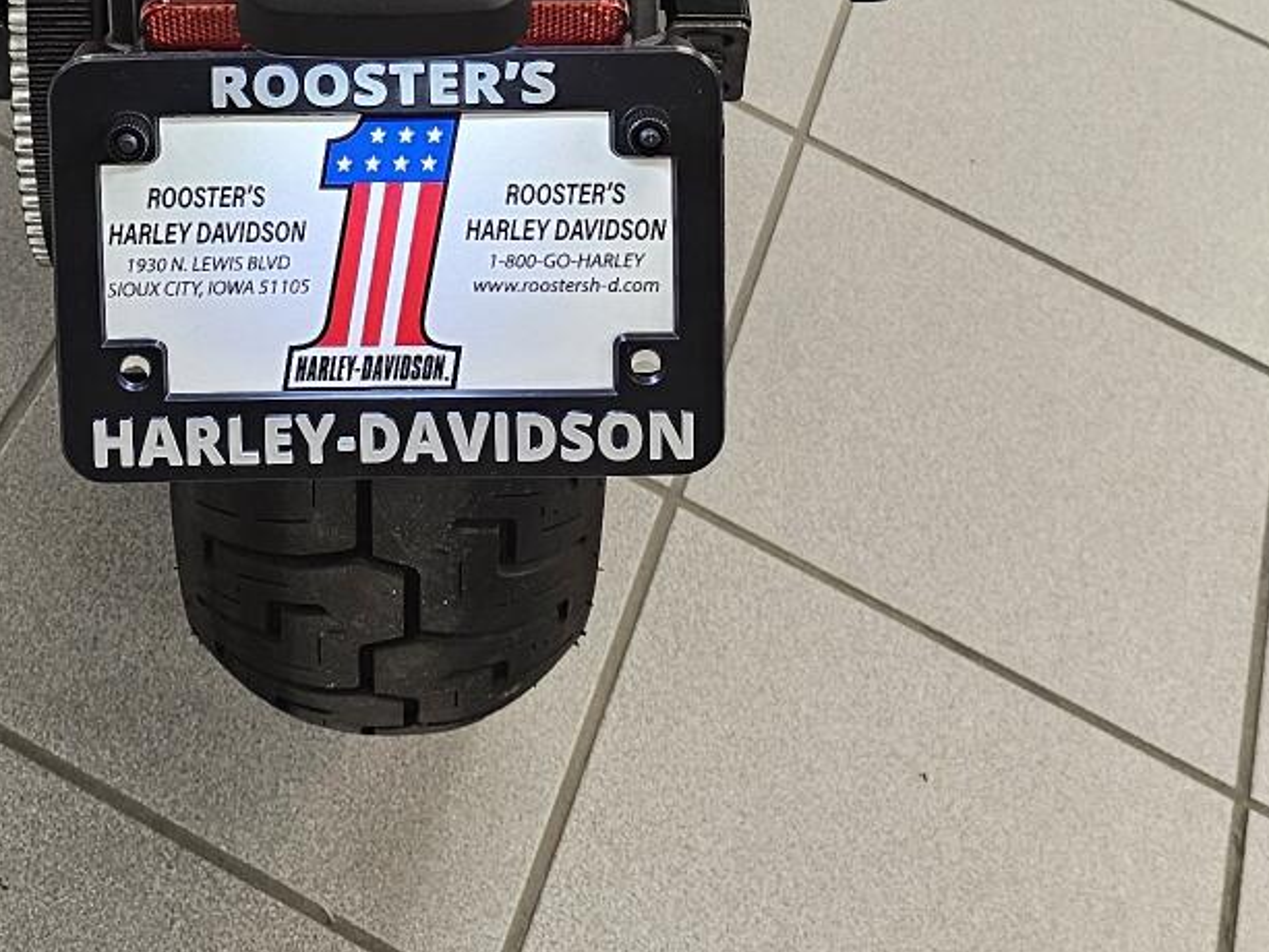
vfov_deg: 18.3
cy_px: -275
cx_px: 257
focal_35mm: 75
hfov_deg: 25.5
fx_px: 2750
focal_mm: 6.3
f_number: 1.7
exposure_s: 1/120
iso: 200
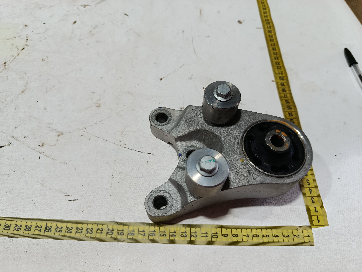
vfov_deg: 56.8
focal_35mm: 24
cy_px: 136
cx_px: 181
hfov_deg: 71.6
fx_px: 251
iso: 168
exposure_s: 1/120
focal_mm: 5.24
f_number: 1.7
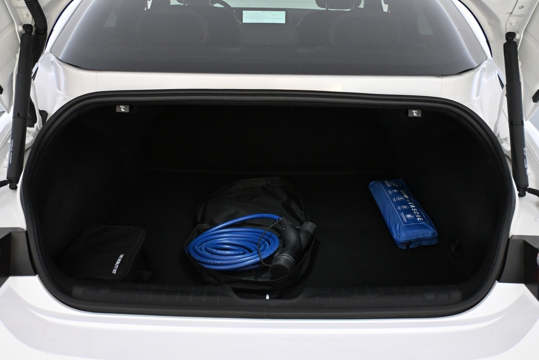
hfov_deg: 52.2
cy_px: 180
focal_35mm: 37
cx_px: 270
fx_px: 550
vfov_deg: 36.2
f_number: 4.2
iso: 4000
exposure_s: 1/160
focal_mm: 24.5
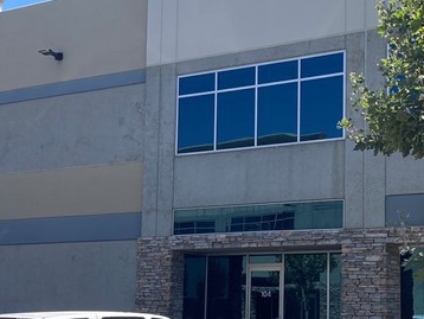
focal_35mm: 80
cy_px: 200
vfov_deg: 18.4
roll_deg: -1.5
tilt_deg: +6.4
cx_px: 310
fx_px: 981
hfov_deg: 24.2
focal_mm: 3.99
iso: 20
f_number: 1.8
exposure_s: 1/1091
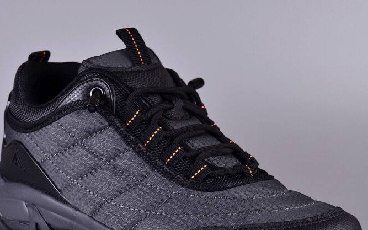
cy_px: 192
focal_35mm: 88
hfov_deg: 23.5
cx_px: 174
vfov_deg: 14.7
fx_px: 883
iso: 100
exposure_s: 1/100
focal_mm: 32
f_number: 4.8
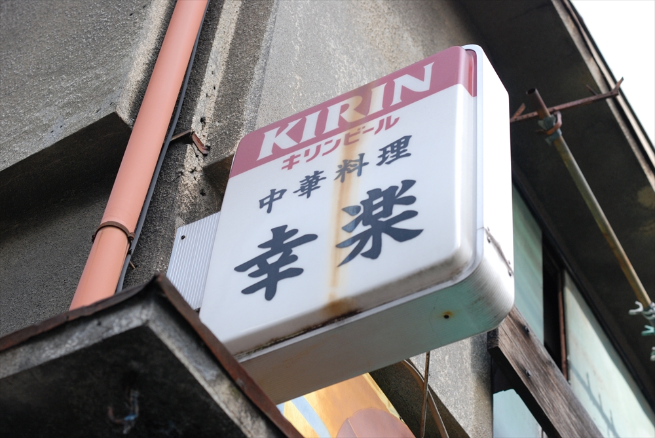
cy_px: 219
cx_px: 328
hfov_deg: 27.0
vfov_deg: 18.2
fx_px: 1366
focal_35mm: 75
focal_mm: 50
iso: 400
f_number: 5.6
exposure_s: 1/320
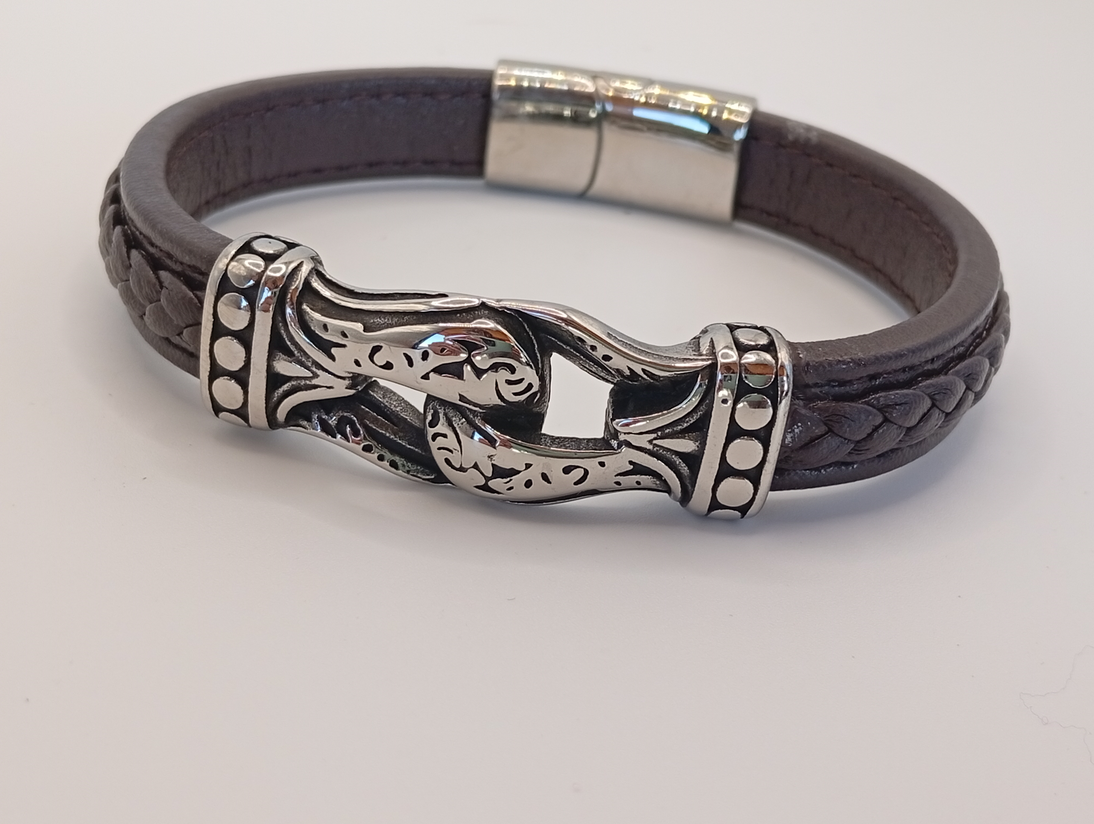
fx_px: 1582
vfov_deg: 29.2
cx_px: 547
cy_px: 412
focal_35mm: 50
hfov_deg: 38.1
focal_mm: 3.98
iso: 50
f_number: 1.8
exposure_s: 1/225
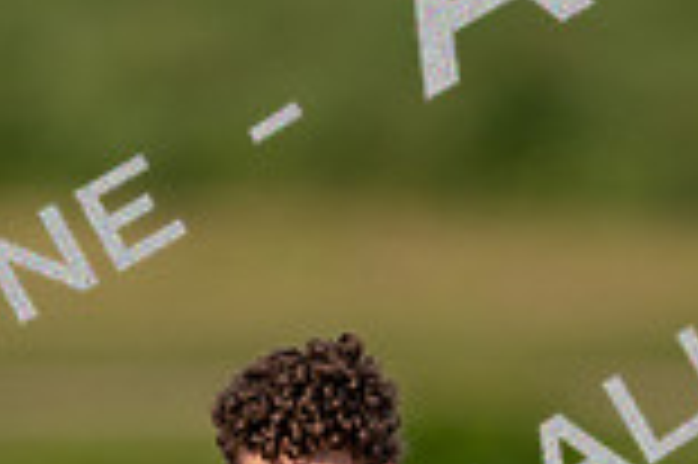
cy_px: 757
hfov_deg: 0.6
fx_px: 65387
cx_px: 653
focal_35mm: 3376
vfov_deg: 0.4
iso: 250
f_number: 4
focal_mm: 600
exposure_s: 1/2500
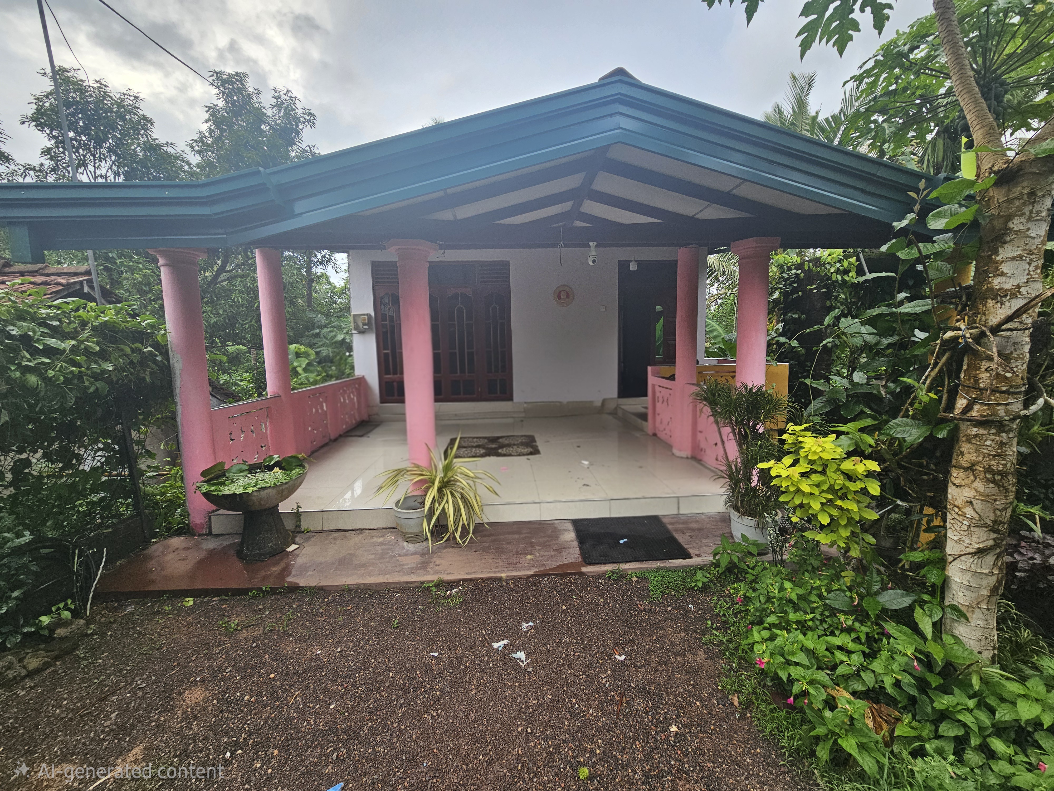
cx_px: 527
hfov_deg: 106.2
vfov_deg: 89.9
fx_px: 396
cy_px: 396
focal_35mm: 13
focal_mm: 2.2
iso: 50
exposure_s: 1/222
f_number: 2.2
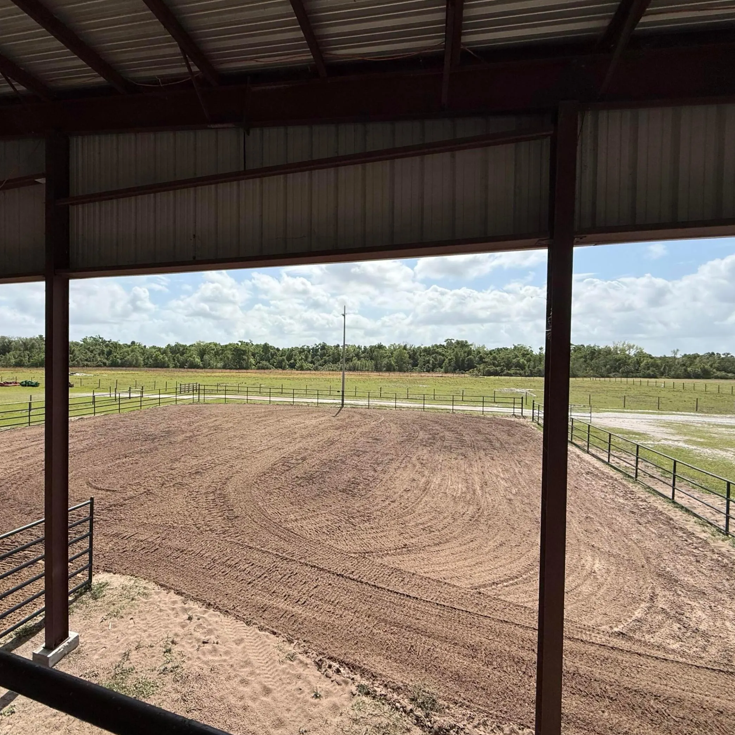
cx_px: 304
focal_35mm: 17
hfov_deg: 83.2
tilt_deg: +0.0
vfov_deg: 84.0
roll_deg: -0.8
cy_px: 364
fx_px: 408
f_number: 2.2
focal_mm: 2.22
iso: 50
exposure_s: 1/3663
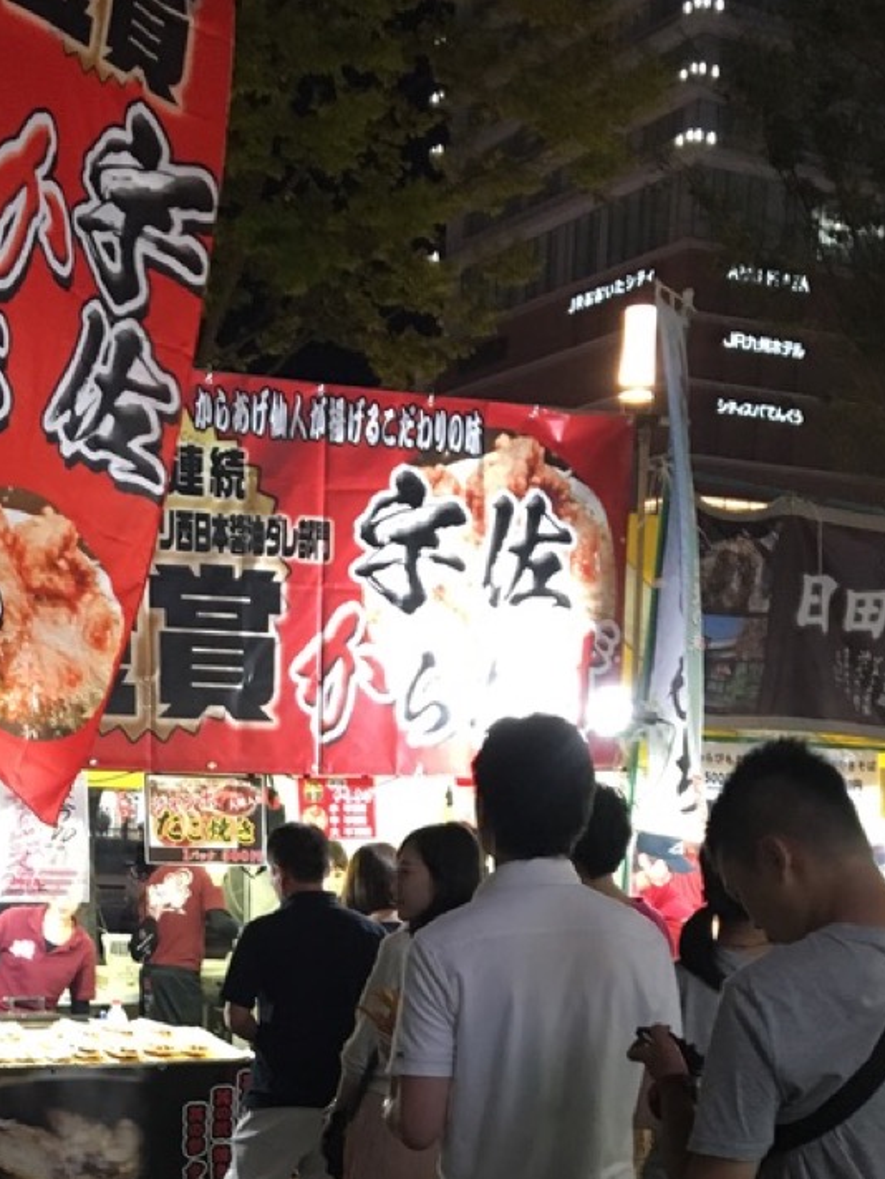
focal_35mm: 57
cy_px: 1131
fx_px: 1943
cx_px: 280
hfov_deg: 25.5
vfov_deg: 31.6
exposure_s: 1/17
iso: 200
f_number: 2.2
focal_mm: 4.15
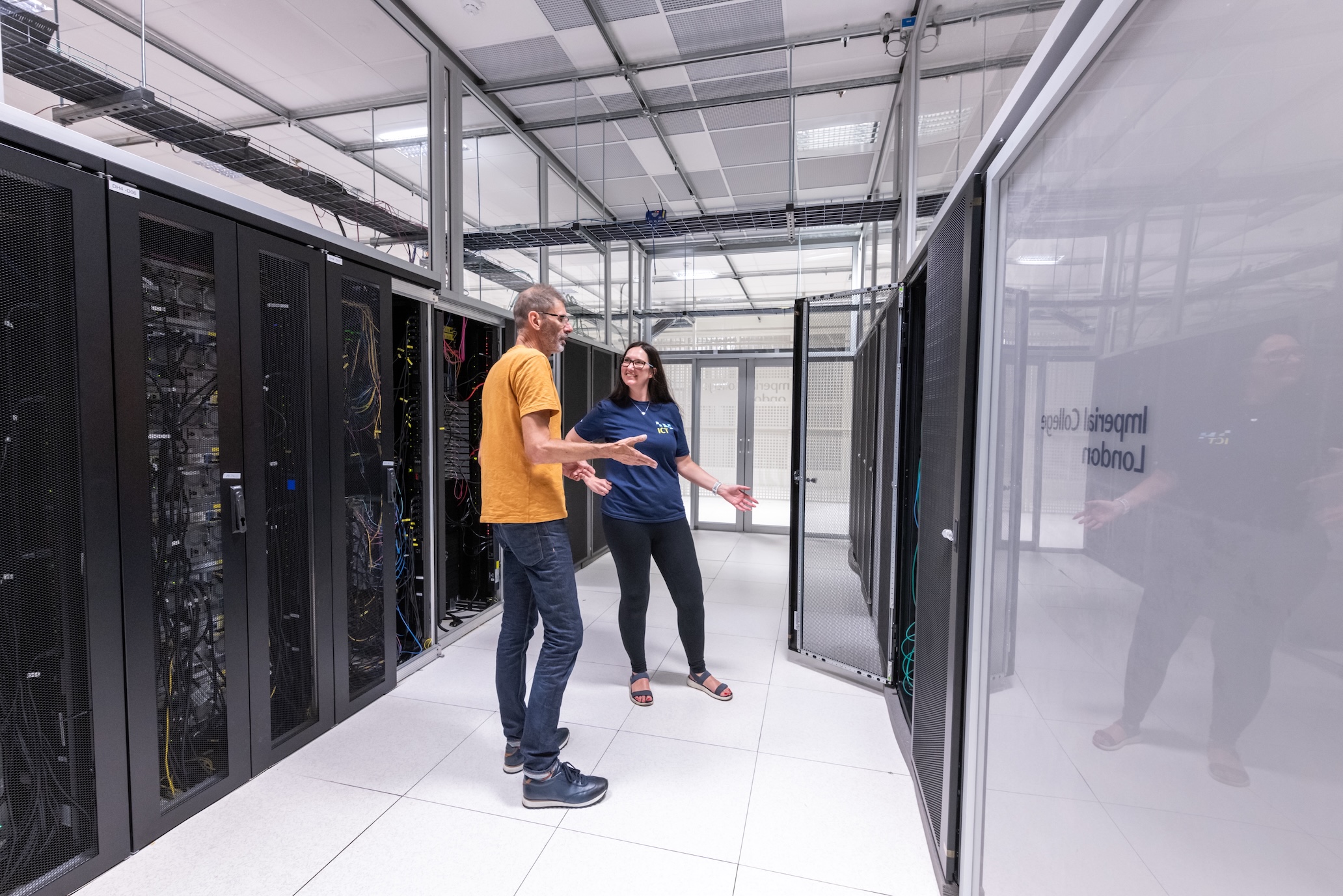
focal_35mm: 15
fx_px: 560
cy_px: 448
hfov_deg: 100.4
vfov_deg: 77.3
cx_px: 672
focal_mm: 15
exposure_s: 1/50
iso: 2500
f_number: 6.3
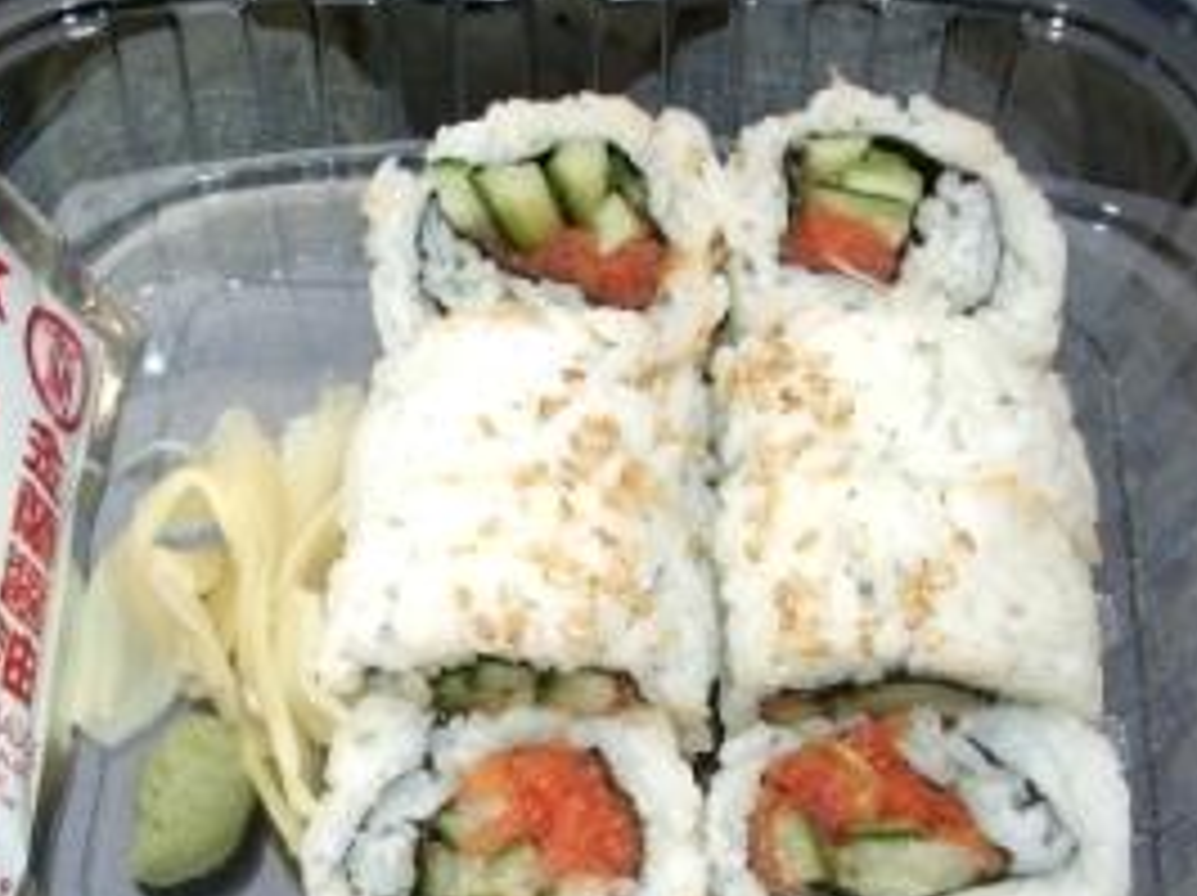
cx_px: 441
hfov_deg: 32.6
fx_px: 2038
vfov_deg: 24.7
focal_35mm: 59
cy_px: 594
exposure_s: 1/160
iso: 50
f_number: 2.6
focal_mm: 5.8
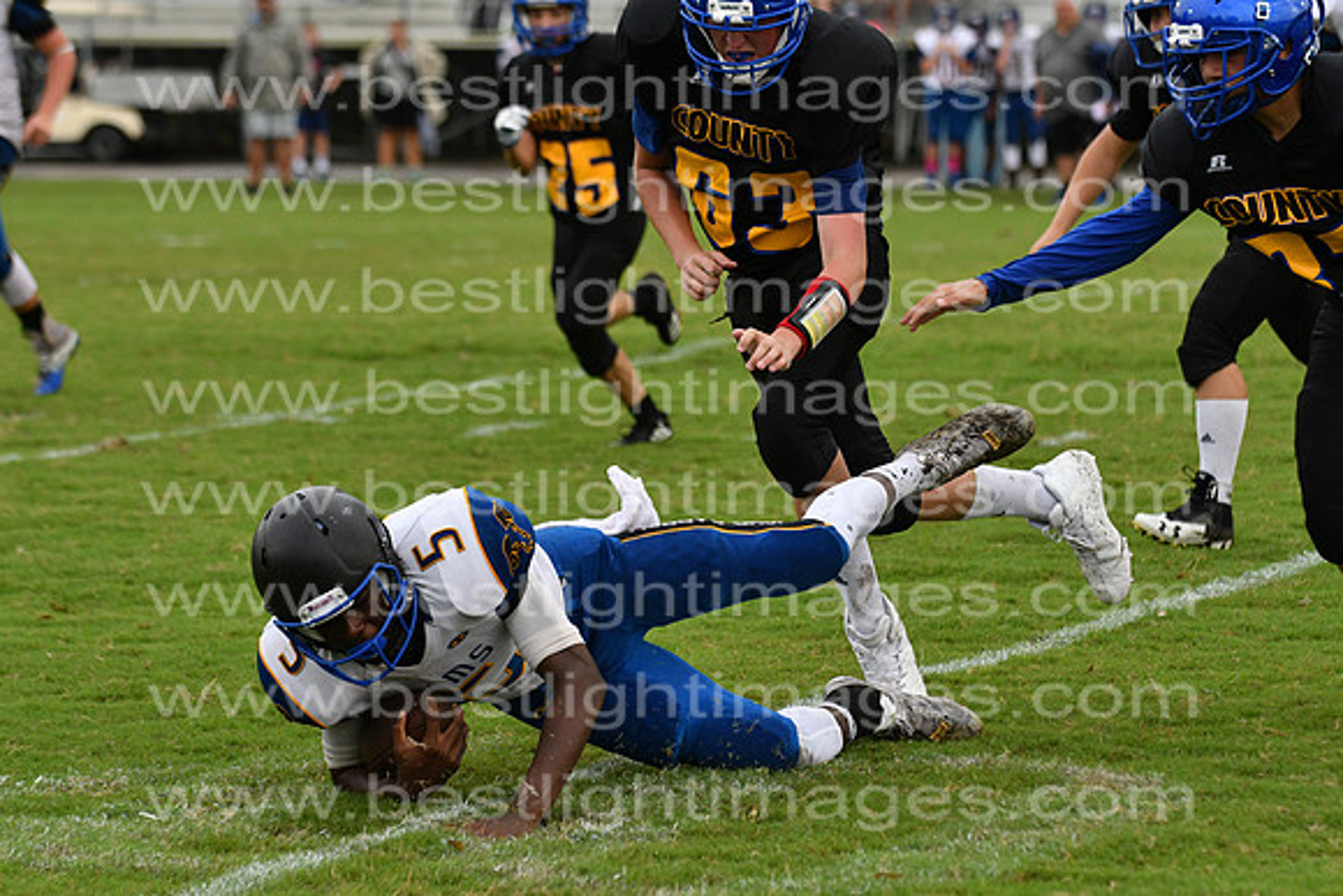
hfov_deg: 9.8
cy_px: 448
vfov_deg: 6.5
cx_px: 672
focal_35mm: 210
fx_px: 7836
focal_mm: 140
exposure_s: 1/3200
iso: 800
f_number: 3.5
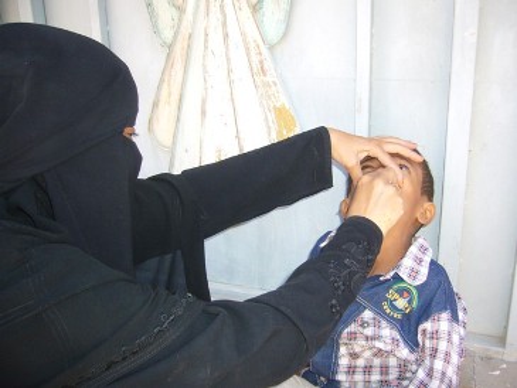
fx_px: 523
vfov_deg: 40.7
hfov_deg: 52.6
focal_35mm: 35
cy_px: 194
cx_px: 258
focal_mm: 5.8
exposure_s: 1/250
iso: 100
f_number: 2.8
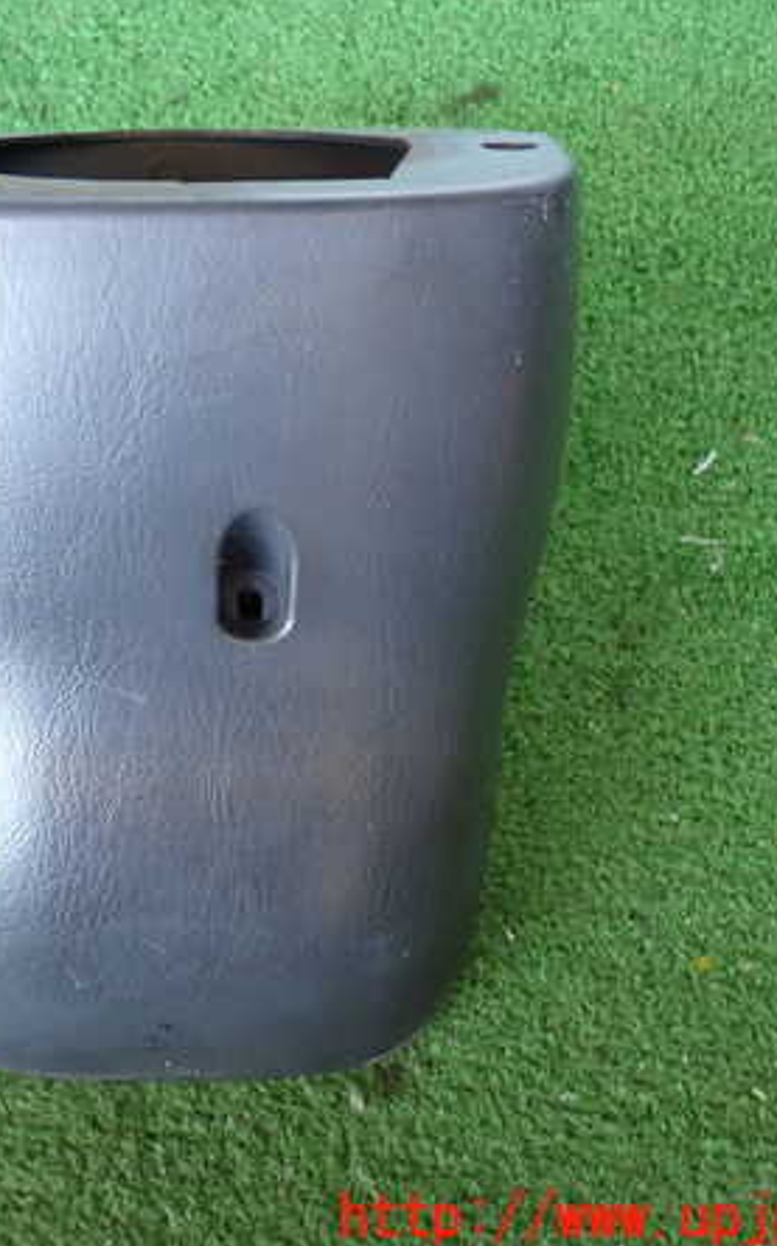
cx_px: 132
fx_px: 1459
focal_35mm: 43
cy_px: 623
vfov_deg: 46.2
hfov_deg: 29.0
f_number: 2.3
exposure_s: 1/30
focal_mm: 5.4
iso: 250
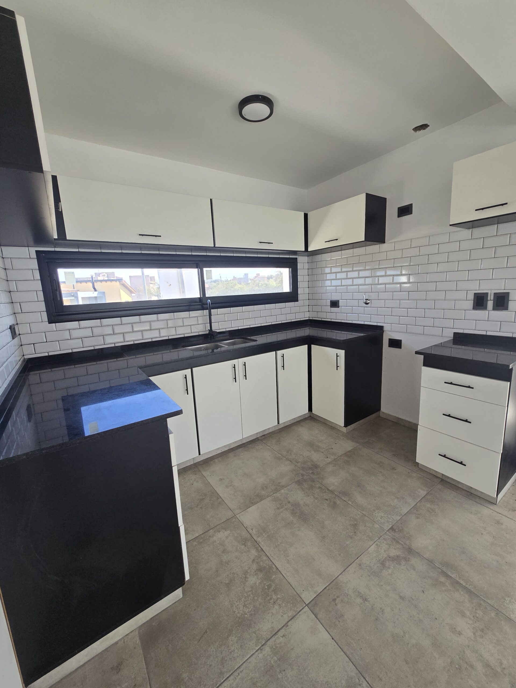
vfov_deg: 106.2
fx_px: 258
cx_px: 258
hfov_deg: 89.9
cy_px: 344
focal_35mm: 13
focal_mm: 2.2
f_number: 2.2
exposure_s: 1/359
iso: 125
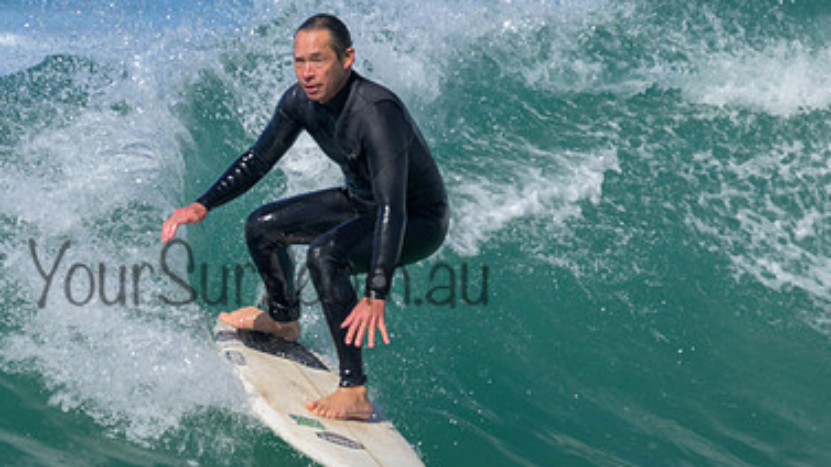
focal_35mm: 1290
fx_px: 28423
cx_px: 256
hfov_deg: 1.7
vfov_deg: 0.9
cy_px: 254
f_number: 11
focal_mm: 800
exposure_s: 1/800
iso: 1250
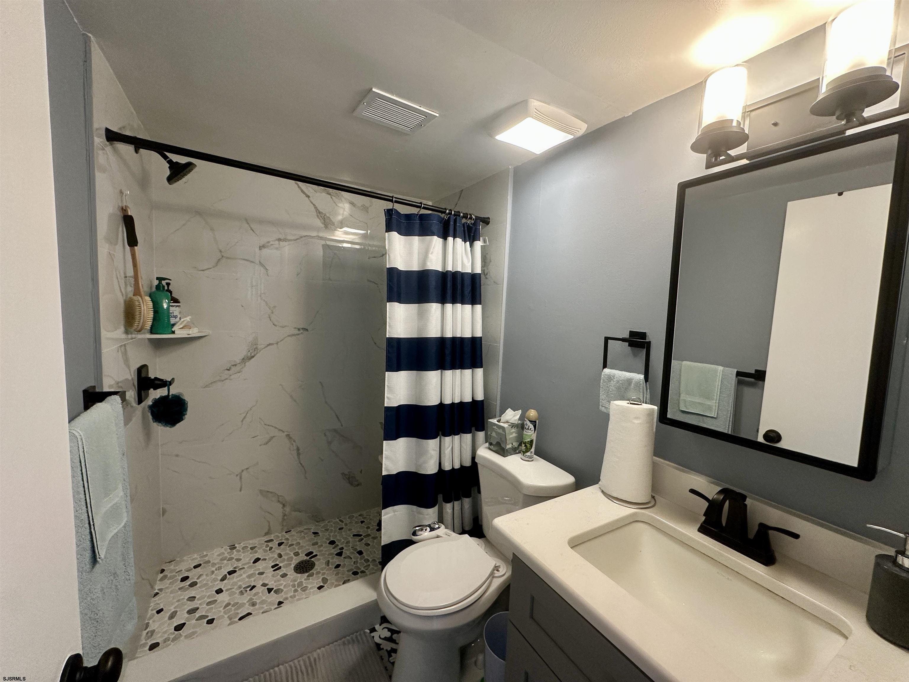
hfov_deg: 102.1
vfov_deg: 85.7
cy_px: 341
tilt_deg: -5.2
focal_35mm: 14
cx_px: 454
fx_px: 368
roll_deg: -2.9
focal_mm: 2.22
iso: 200
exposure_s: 1/120
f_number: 2.2
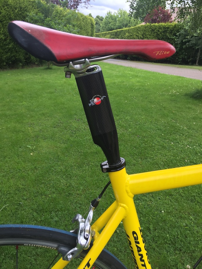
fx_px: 226
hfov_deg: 48.2
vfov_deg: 61.7
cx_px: 101
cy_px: 134
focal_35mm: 29
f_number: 2.2
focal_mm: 4.15
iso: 32
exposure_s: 1/187
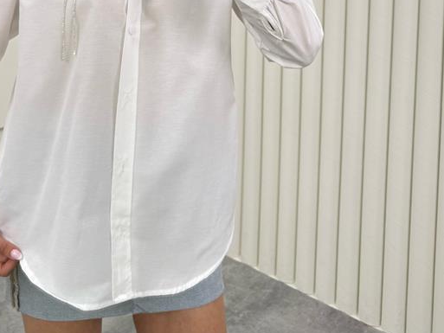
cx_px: 160
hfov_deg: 42.5
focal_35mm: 44
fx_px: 564
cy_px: -44
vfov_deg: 29.3
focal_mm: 6.76
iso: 80
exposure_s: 1/383
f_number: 1.78
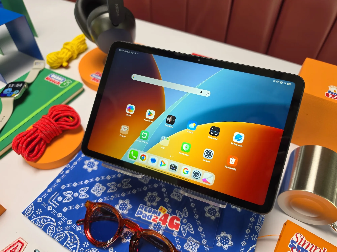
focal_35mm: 23
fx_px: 224
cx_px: 168
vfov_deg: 58.9
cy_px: 126
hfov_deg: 73.9
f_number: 1.4
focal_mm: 6.5
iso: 100
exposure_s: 1/180
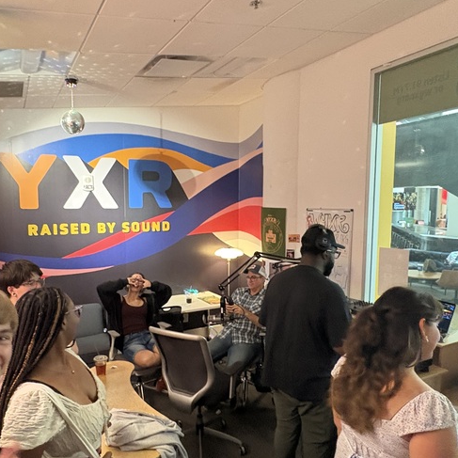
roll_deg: +1.5
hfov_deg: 60.6
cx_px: 193
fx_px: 389
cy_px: 250
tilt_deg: -6.9
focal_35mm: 26
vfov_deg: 60.8
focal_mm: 2.22
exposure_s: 1/60
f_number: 2.2
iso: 640
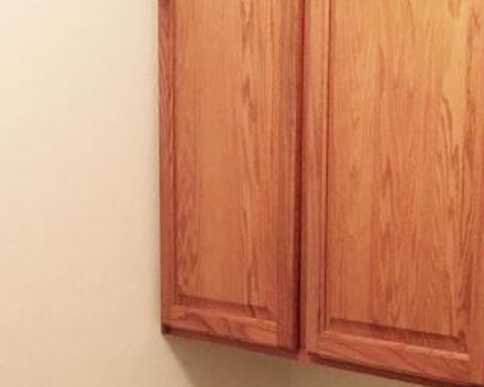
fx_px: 1303
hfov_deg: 20.9
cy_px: 428
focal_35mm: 91
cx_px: 117
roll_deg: +0.1
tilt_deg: -10.1
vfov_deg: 16.4
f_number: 2.2
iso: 100
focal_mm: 4.15
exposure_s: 1/30
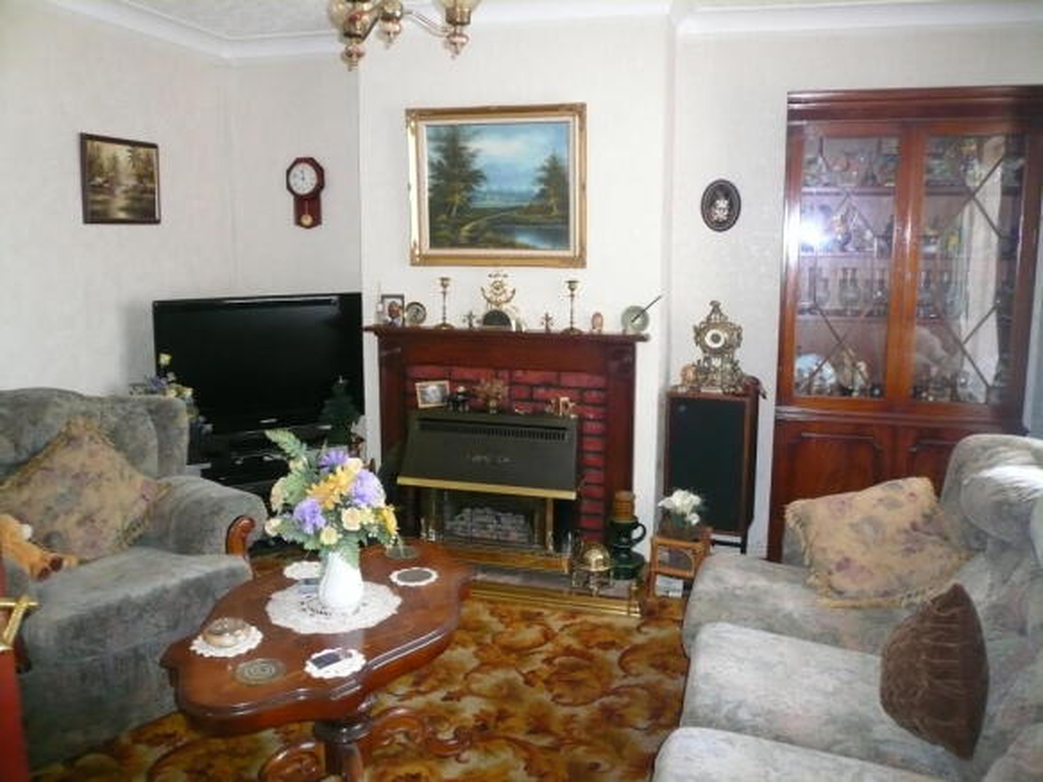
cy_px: 391
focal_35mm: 28
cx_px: 522
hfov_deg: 63.5
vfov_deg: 49.7
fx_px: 843
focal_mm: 4.6
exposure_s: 1/30
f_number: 2.8
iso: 250
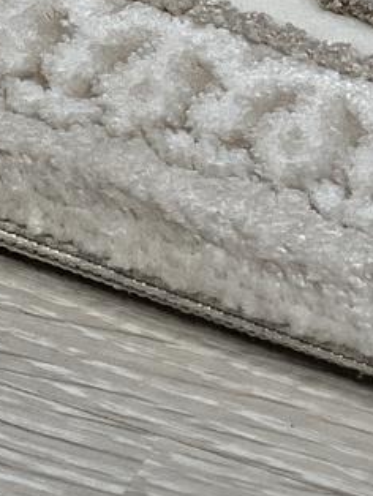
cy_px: -216
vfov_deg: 5.0
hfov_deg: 3.8
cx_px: 748
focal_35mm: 392
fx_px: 5624
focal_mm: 9
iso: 125
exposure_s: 1/100
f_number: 2.8
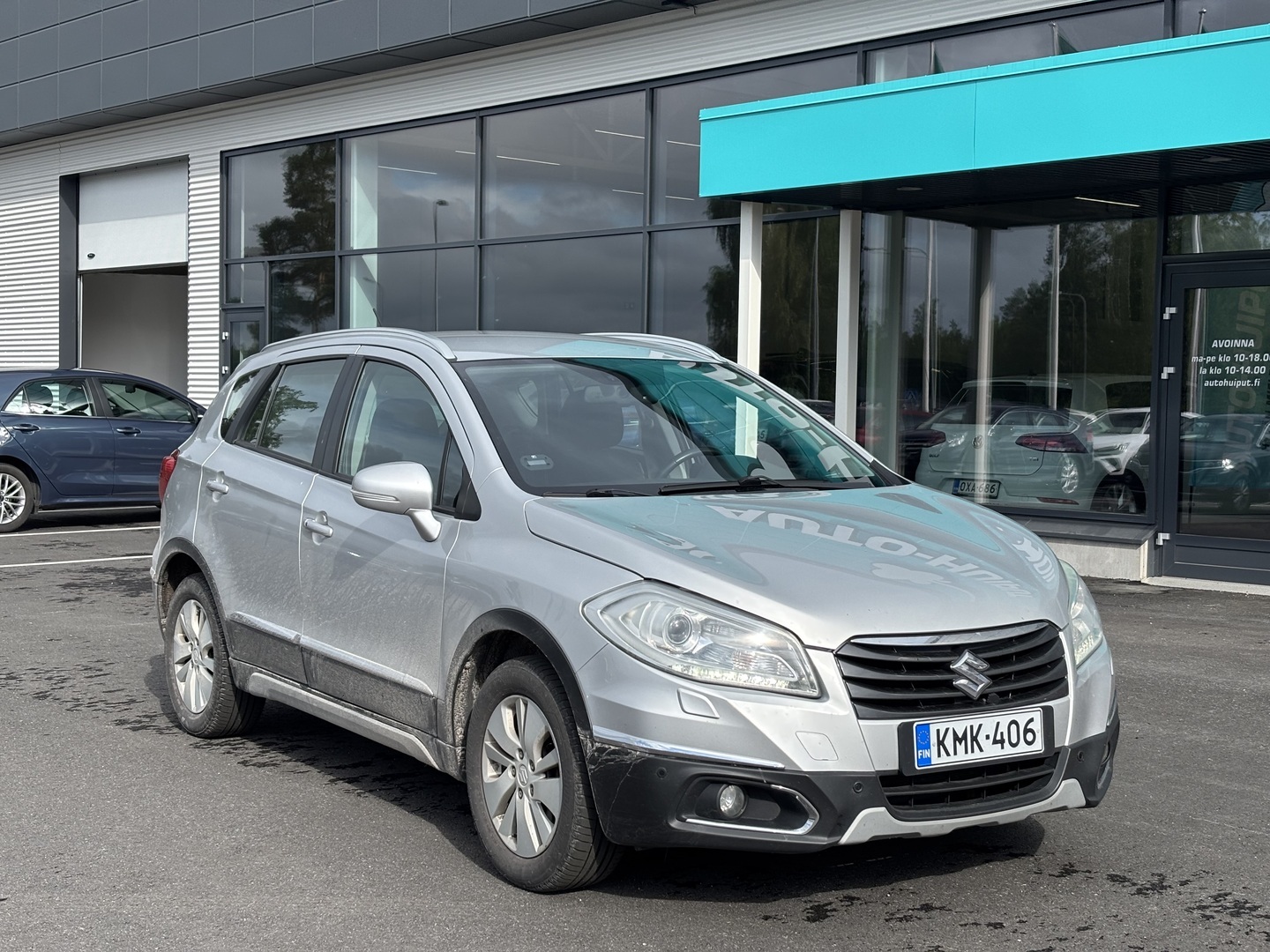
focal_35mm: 52
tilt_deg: -4.6
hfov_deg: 36.8
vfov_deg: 28.0
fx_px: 1908
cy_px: 476
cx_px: 635
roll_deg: -1.3
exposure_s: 1/2151
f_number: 1.6
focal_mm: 5.96
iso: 40
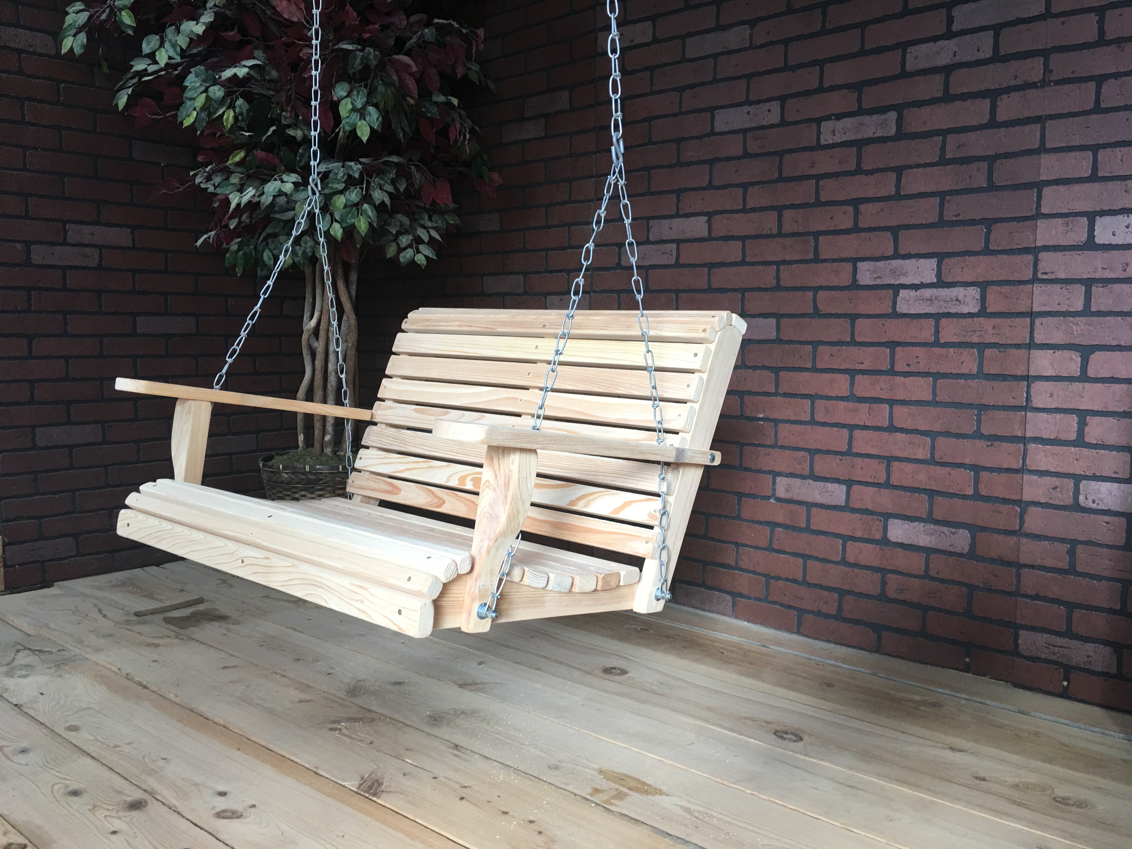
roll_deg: +0.3
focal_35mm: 29
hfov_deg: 61.7
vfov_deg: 48.2
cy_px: 424
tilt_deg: -5.3
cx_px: 566
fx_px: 948
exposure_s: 1/30
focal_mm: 4.15
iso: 32
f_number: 2.2
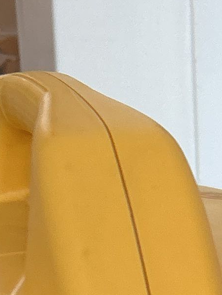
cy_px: 794
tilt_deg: -28.9
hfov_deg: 8.5
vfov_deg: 9.6
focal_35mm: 174
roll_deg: +0.7
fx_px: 1487
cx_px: 202
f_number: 1.5
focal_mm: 5.7
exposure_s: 1/100
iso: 100
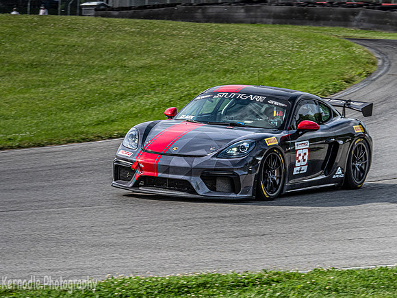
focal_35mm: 327
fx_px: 3749
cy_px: 136
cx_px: 216
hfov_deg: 6.1
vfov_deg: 4.5
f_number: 10
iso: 400
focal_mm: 150
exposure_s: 1/500
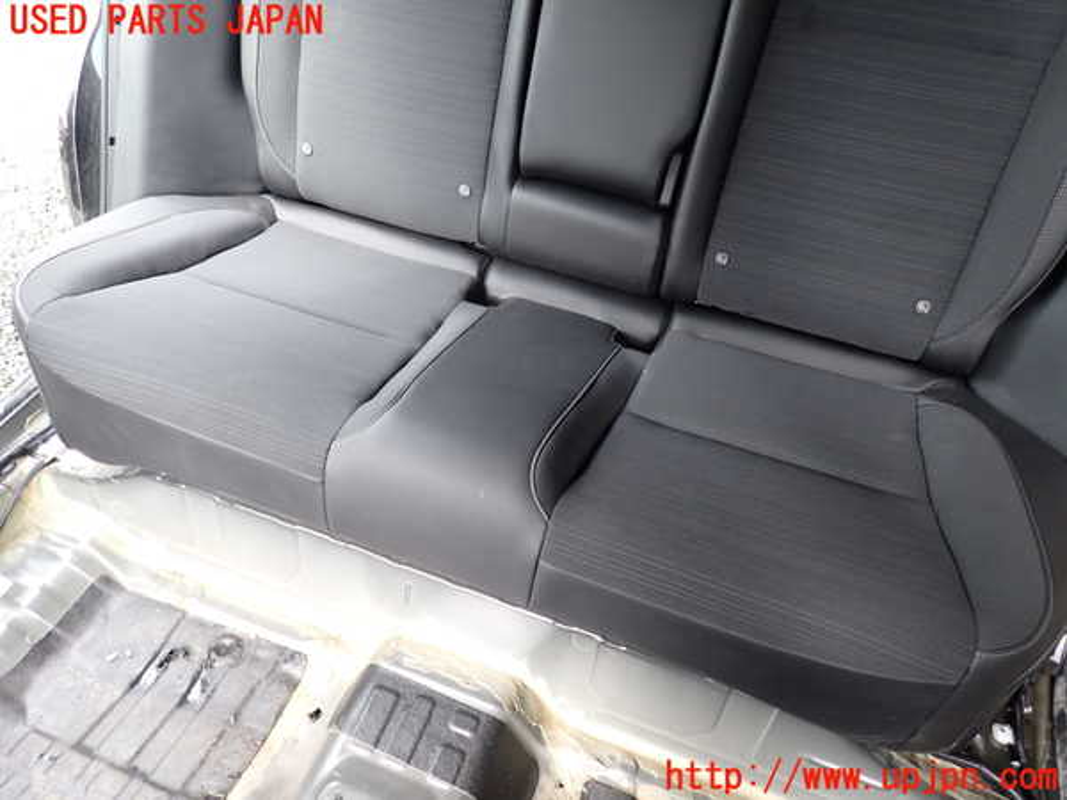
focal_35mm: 25
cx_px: 534
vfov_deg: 54.9
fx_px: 771
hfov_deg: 69.4
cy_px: 400
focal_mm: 4.5
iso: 200
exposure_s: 1/100
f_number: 2
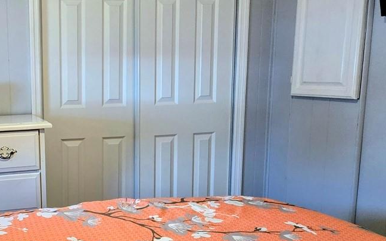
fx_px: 358
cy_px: 137
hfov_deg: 50.1
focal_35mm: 34
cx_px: 35
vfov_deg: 37.2
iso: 250
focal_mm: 2.2
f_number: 2.2
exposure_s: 1/60
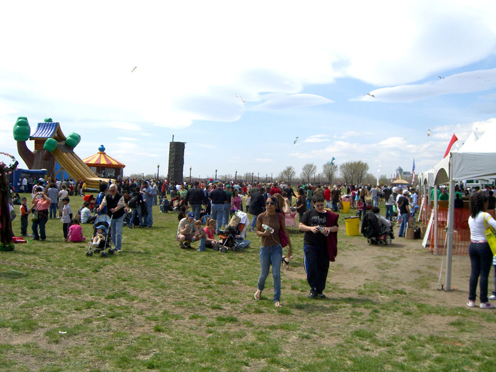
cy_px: 186
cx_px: 248
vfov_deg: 37.7
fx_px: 544
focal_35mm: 38
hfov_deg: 49.0
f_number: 8
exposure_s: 1/320
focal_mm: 7.9
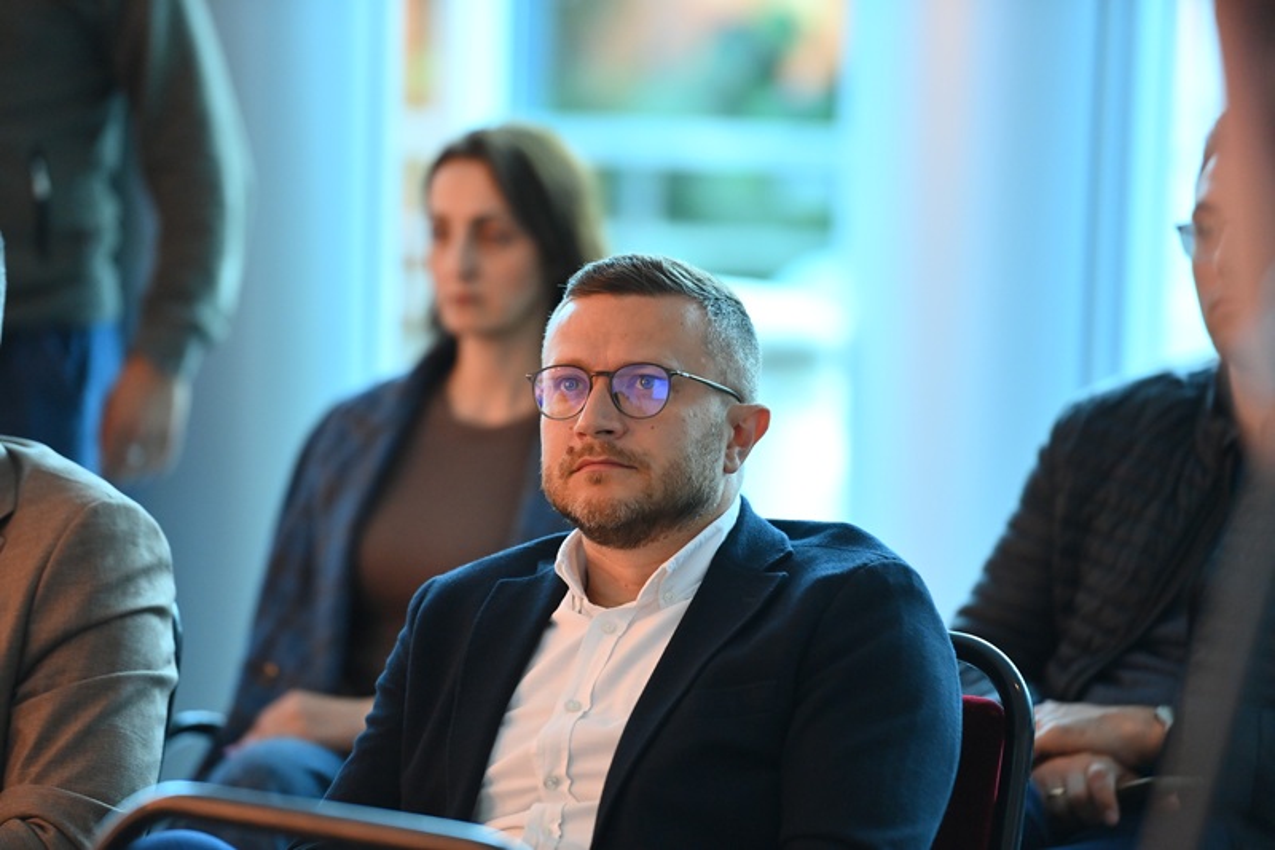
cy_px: 425
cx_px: 638
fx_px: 7081
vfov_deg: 6.9
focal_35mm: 200
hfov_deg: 10.3
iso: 2000
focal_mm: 200
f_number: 2.8
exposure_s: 1/160
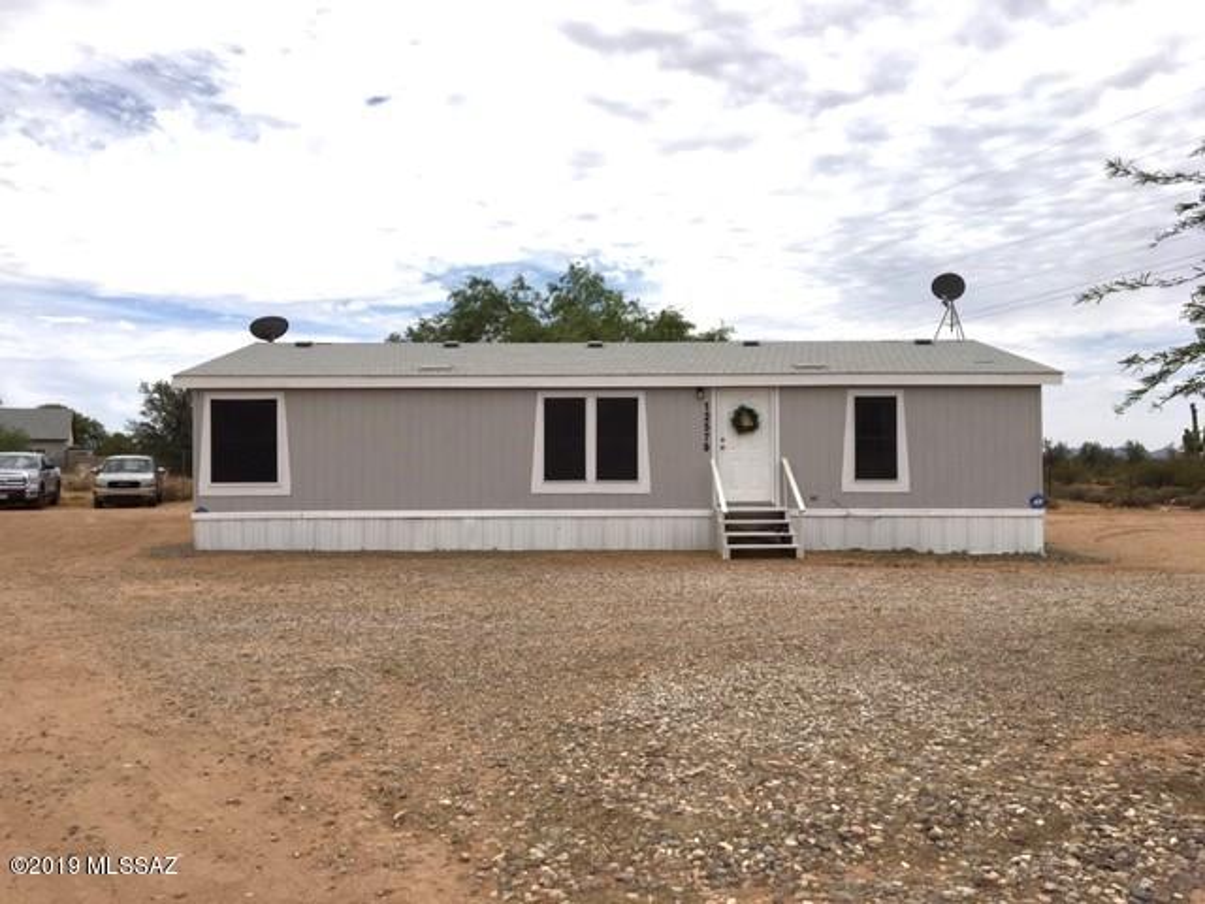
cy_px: 452
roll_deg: +0.0
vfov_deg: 48.2
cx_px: 602
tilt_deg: +0.0
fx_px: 1010
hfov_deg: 61.7
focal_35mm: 29
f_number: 2.2
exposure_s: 1/3497
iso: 25
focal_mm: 4.15
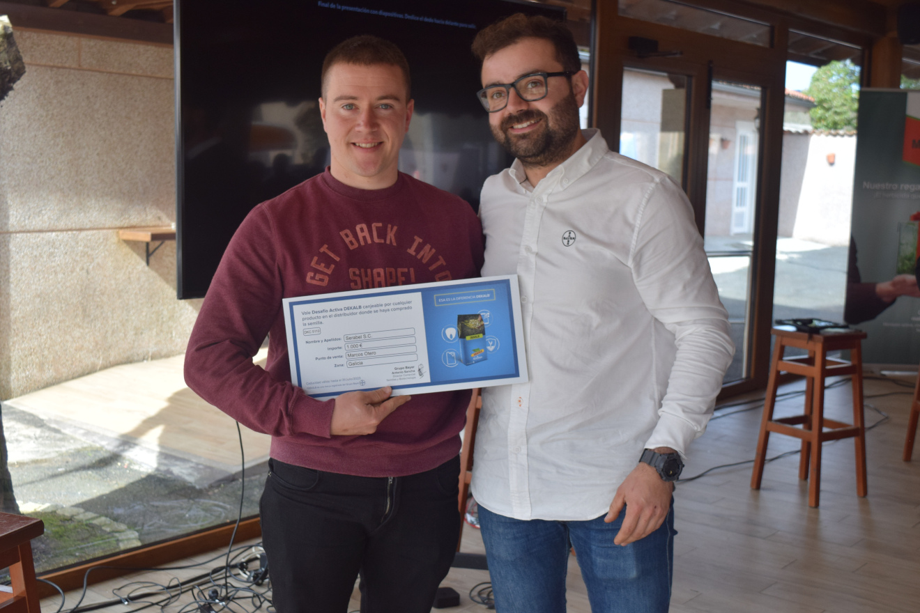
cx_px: 460
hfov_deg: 46.4
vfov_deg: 31.9
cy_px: 306
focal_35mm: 42
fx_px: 1073
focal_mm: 28
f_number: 7.1
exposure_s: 1/200
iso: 400
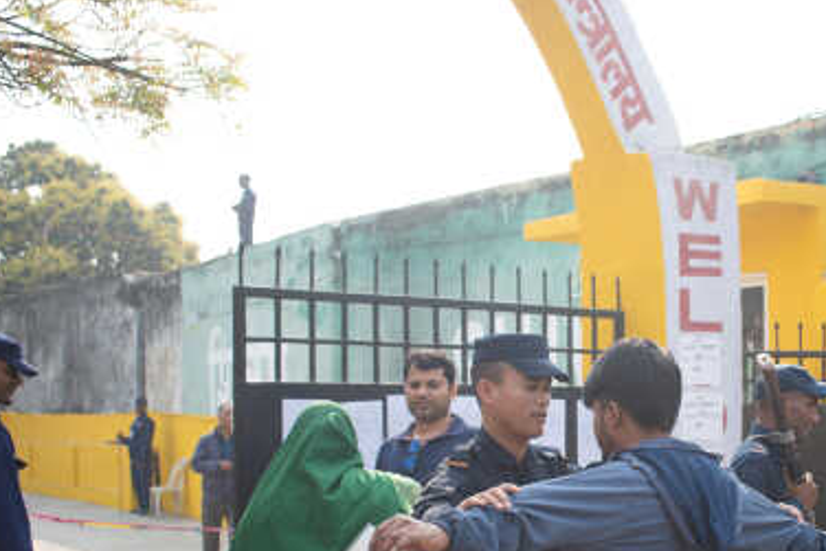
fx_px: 1538
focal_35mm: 67
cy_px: 435
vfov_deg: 20.1
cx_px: 648
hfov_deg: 29.5
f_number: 4.2
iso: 200
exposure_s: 1/500
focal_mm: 28
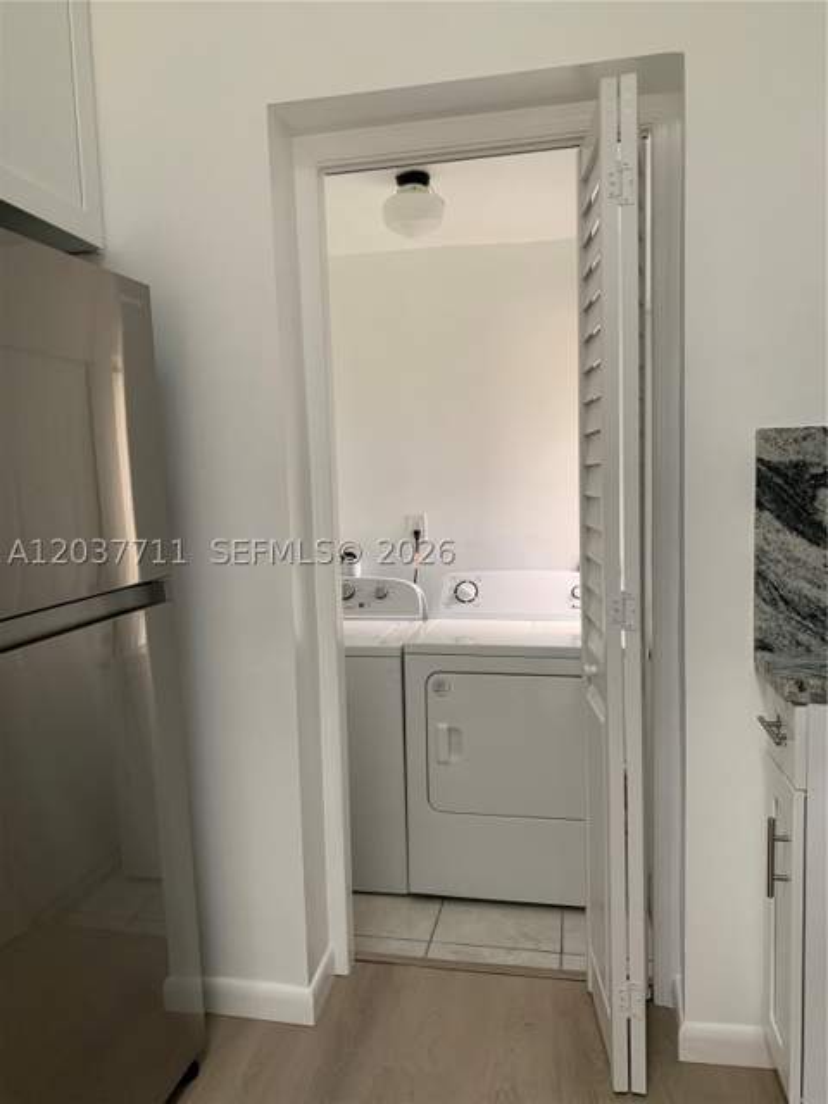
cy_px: 552
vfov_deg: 67.3
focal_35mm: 26
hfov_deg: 53.1
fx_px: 829
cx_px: 414
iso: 200
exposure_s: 1/60
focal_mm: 4.25
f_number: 1.8
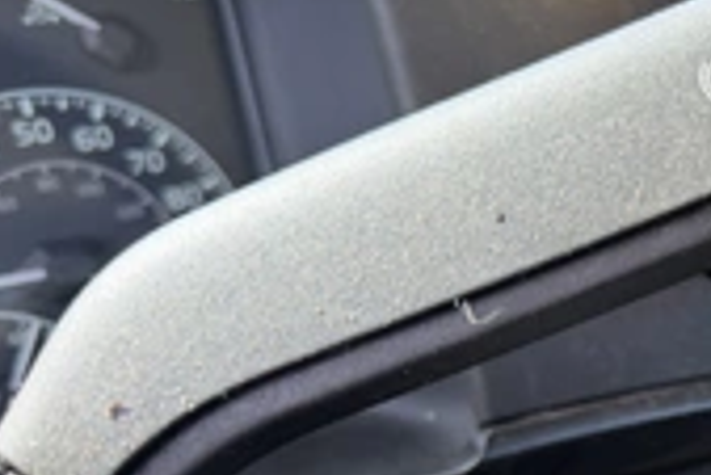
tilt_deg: -31.1
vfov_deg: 22.5
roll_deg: -6.8
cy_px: 416
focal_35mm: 59
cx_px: 787
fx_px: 1166
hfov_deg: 30.3
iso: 80
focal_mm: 6.76
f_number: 1.78
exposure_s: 1/198
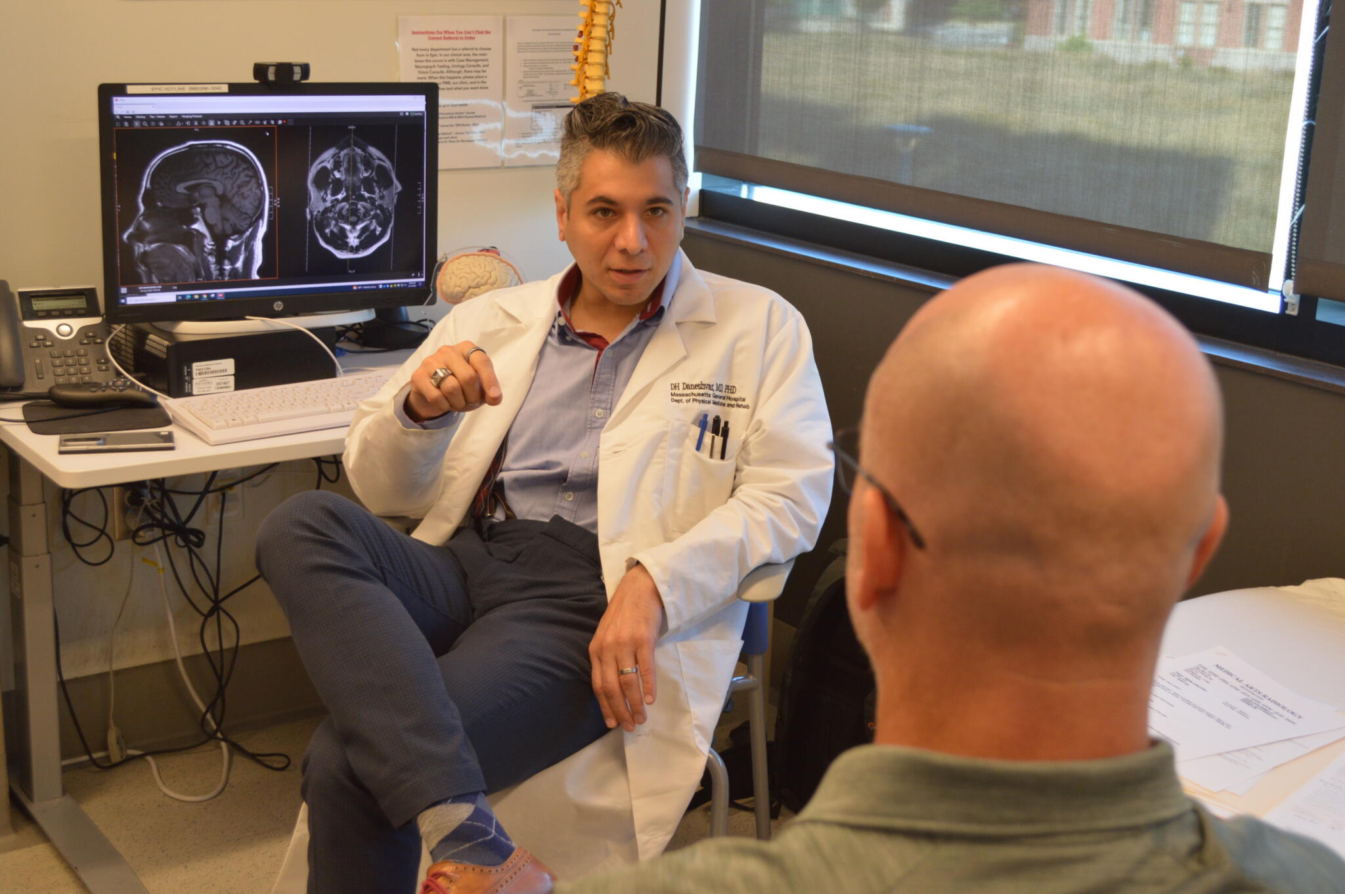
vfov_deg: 28.0
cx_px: 672
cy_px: 447
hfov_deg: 41.1
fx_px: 1792
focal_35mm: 48
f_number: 4.8
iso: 720
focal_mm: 32
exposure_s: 1/60
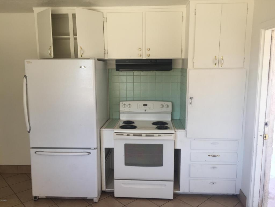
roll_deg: +1.0
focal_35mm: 29
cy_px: 104
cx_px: 138
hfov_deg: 61.7
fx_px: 230
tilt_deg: -7.3
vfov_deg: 48.2
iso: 32
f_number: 2.2
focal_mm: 4.15
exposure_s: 1/60
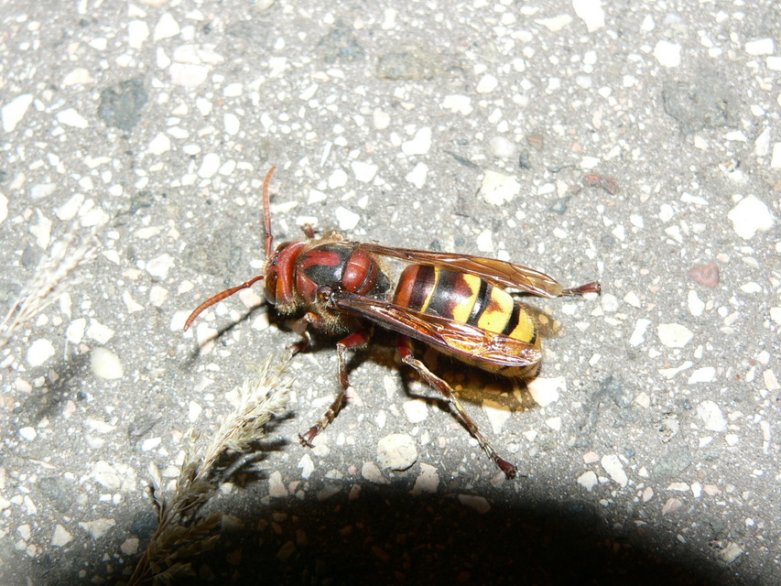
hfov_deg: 29.8
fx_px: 1467
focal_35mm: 65
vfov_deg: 22.6
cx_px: 390
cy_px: 293
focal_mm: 10.8
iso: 100
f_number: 4
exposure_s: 1/60
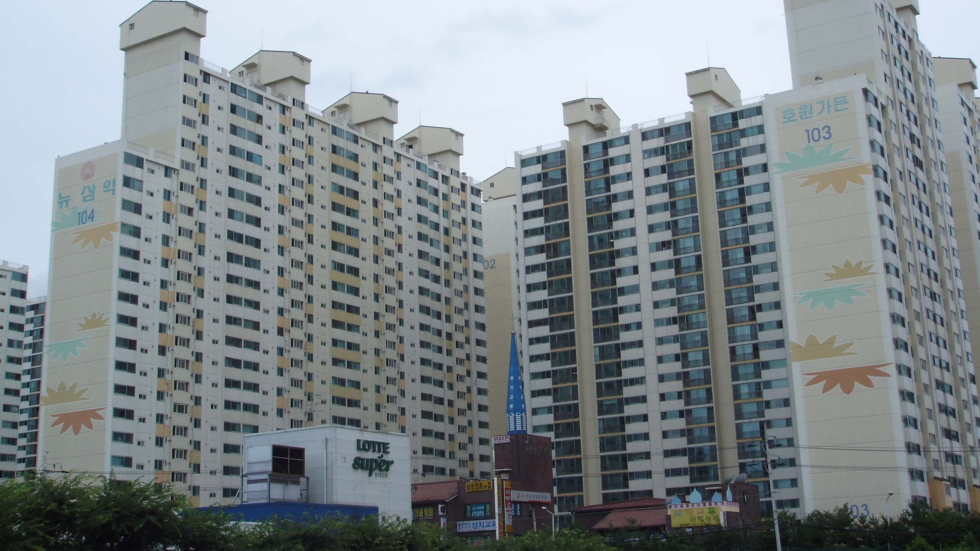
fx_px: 1299
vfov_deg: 23.9
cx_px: 490
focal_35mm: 50
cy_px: 220
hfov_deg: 41.3
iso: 50
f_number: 6.5
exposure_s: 1/250
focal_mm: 7.7
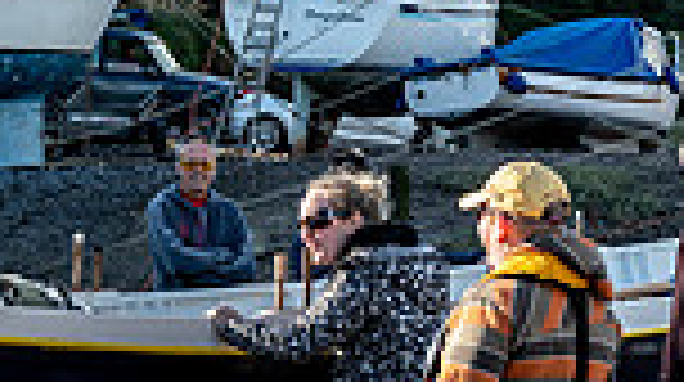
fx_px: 3188
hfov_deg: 12.2
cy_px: 418
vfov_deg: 6.8
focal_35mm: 176
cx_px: 256
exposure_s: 1/400
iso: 90
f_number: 5.6
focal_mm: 38
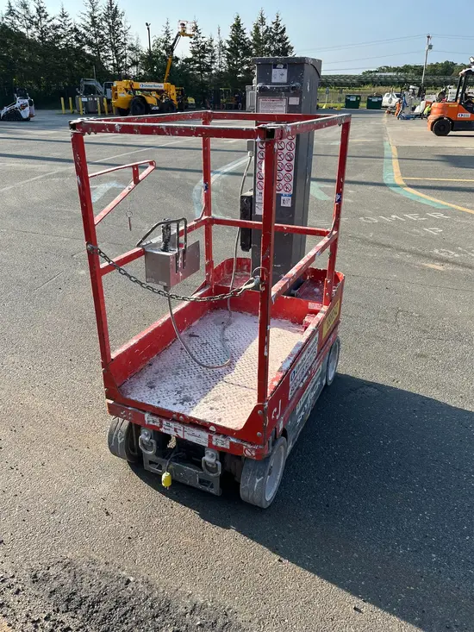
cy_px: 316
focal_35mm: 26
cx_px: 237
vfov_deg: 67.3
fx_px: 475
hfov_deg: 53.1
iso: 50
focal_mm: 5.1
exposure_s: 1/1199
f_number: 1.6
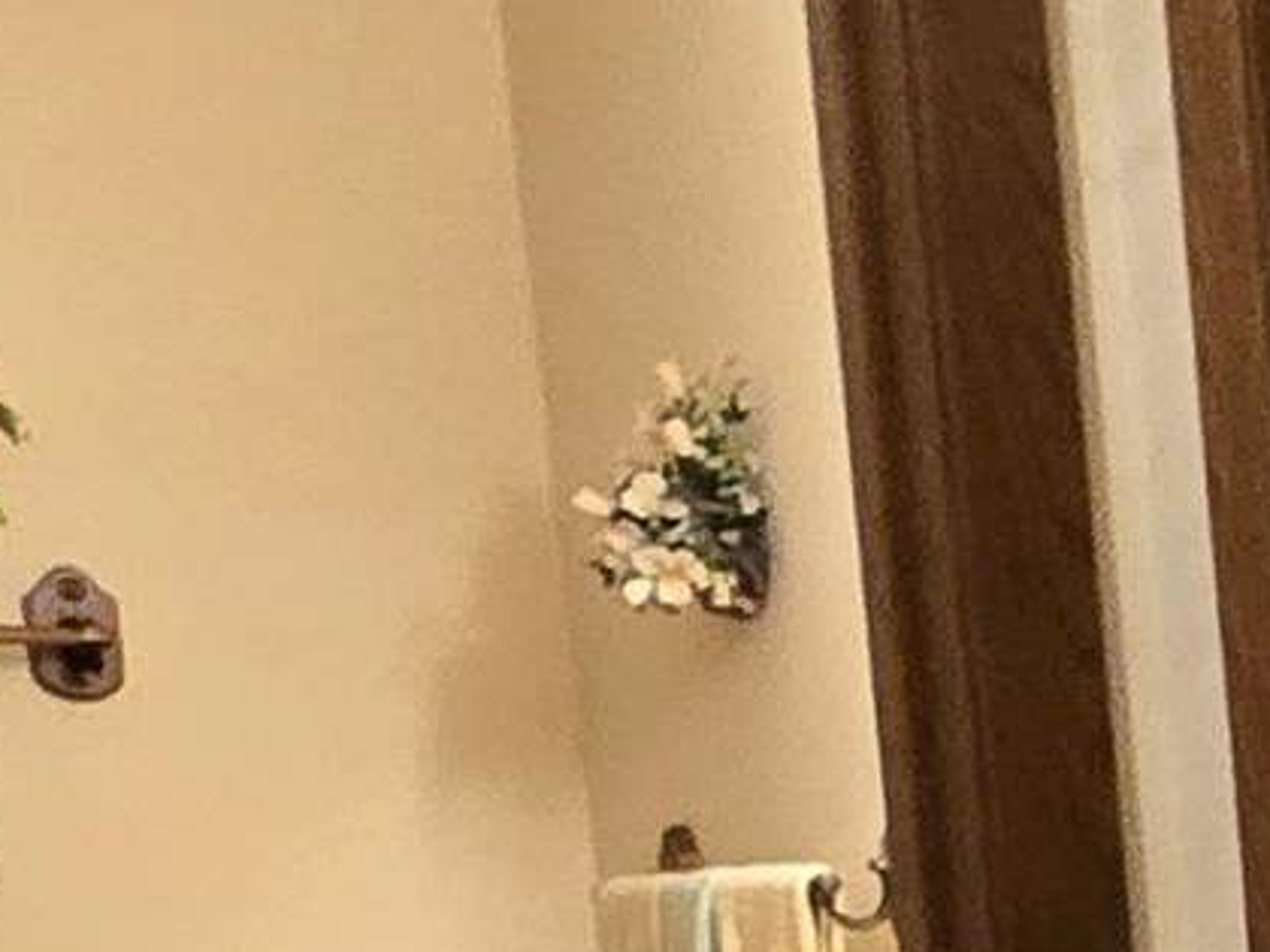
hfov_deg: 15.3
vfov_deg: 14.1
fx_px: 3485
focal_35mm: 95
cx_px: 2737
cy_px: 1620
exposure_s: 1/60.2
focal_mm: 2.2
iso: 800
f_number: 2.2
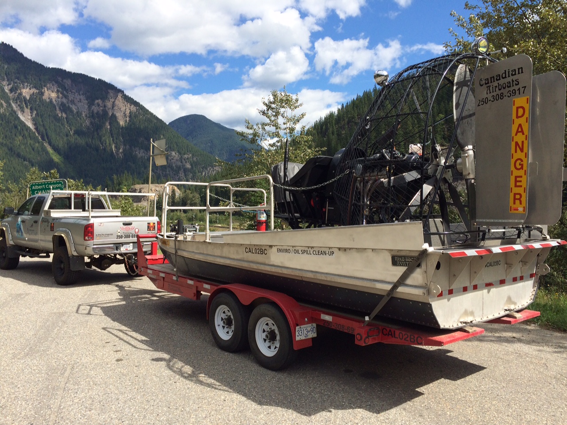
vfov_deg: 48.2
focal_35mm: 29
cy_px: 212
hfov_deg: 61.7
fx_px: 475
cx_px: 284
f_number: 2.2
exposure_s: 1/2053
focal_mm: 4.15
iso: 32
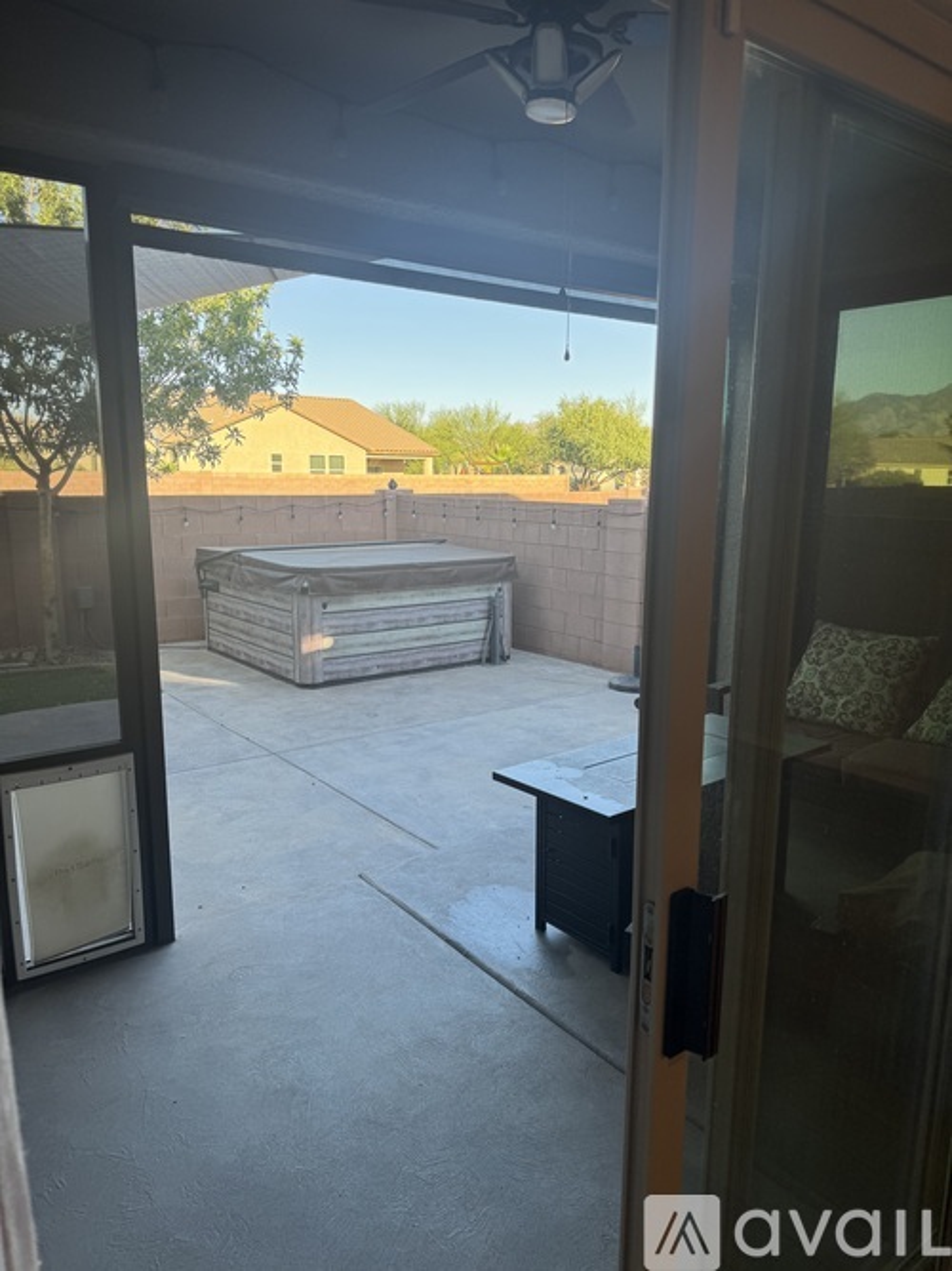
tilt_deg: -11.1
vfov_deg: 71.6
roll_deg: -0.1
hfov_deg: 56.8
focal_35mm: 24
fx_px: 880
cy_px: 636
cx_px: 476
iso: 80
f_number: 1.78
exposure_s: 1/336
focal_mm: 6.76
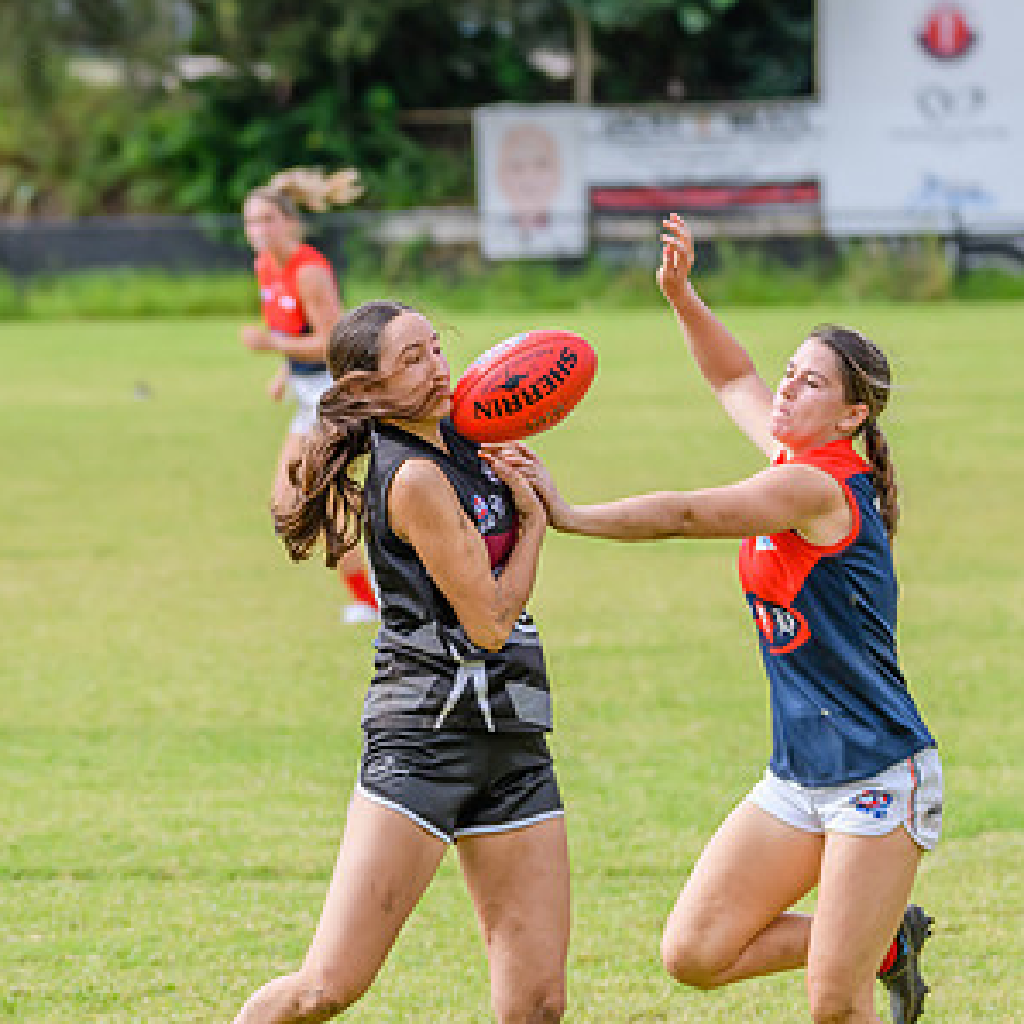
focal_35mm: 429
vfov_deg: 4.1
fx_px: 14358
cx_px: 484
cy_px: 682
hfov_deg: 4.1
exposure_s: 1/2000
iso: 800
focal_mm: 210
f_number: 5.6
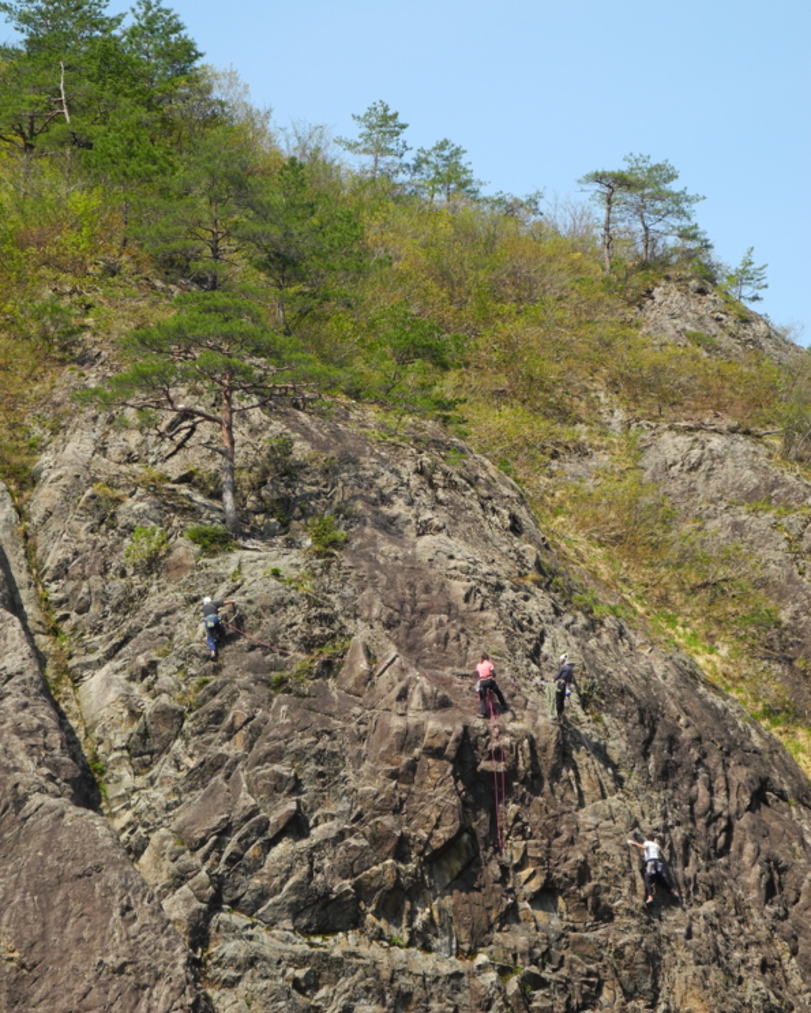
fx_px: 3748
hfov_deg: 12.3
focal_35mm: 125
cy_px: 469
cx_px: 406
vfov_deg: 15.4
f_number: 4.5
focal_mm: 25.4
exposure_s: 1/473
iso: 100
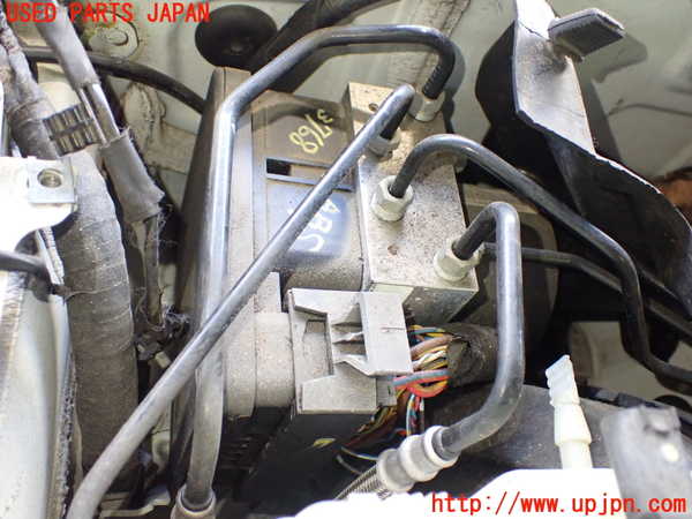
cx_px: 346
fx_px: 720
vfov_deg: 39.7
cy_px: 260
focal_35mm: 36
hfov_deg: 51.4
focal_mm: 6.37
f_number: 2.5
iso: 800
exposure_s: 1/60
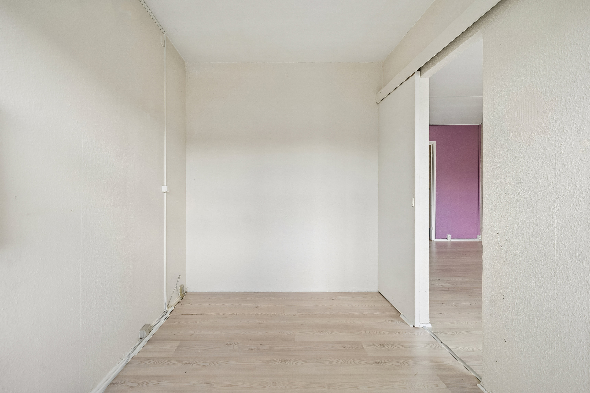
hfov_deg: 96.7
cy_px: 196
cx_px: 295
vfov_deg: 73.7
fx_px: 262
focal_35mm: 16
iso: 200
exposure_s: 1/100
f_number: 5.6
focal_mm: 16
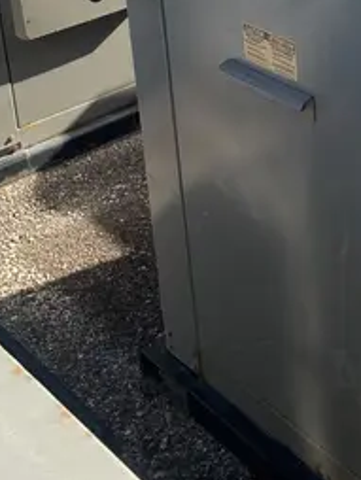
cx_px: 361
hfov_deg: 19.1
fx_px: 1041
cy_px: -95
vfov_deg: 23.7
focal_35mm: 75
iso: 32
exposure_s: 1/2353
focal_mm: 4.2
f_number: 1.6
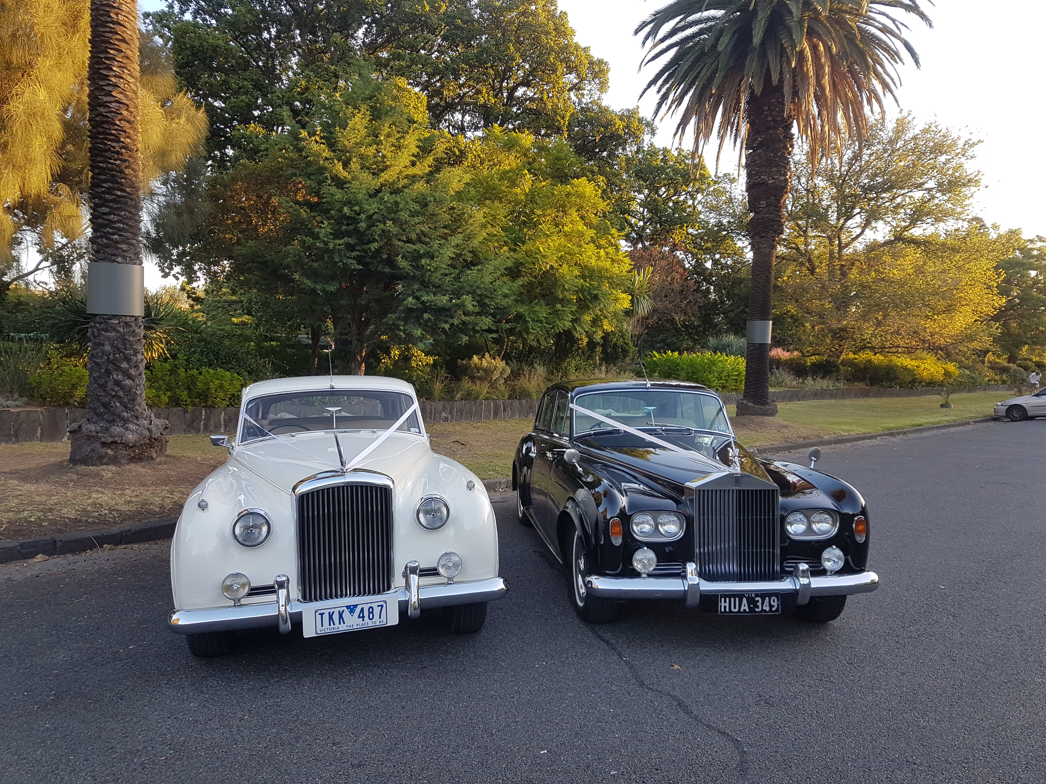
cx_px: 523
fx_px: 786
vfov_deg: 53.1
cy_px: 392
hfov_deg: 67.3
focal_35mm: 26
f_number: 1.7
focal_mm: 4.2
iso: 40
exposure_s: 1/176
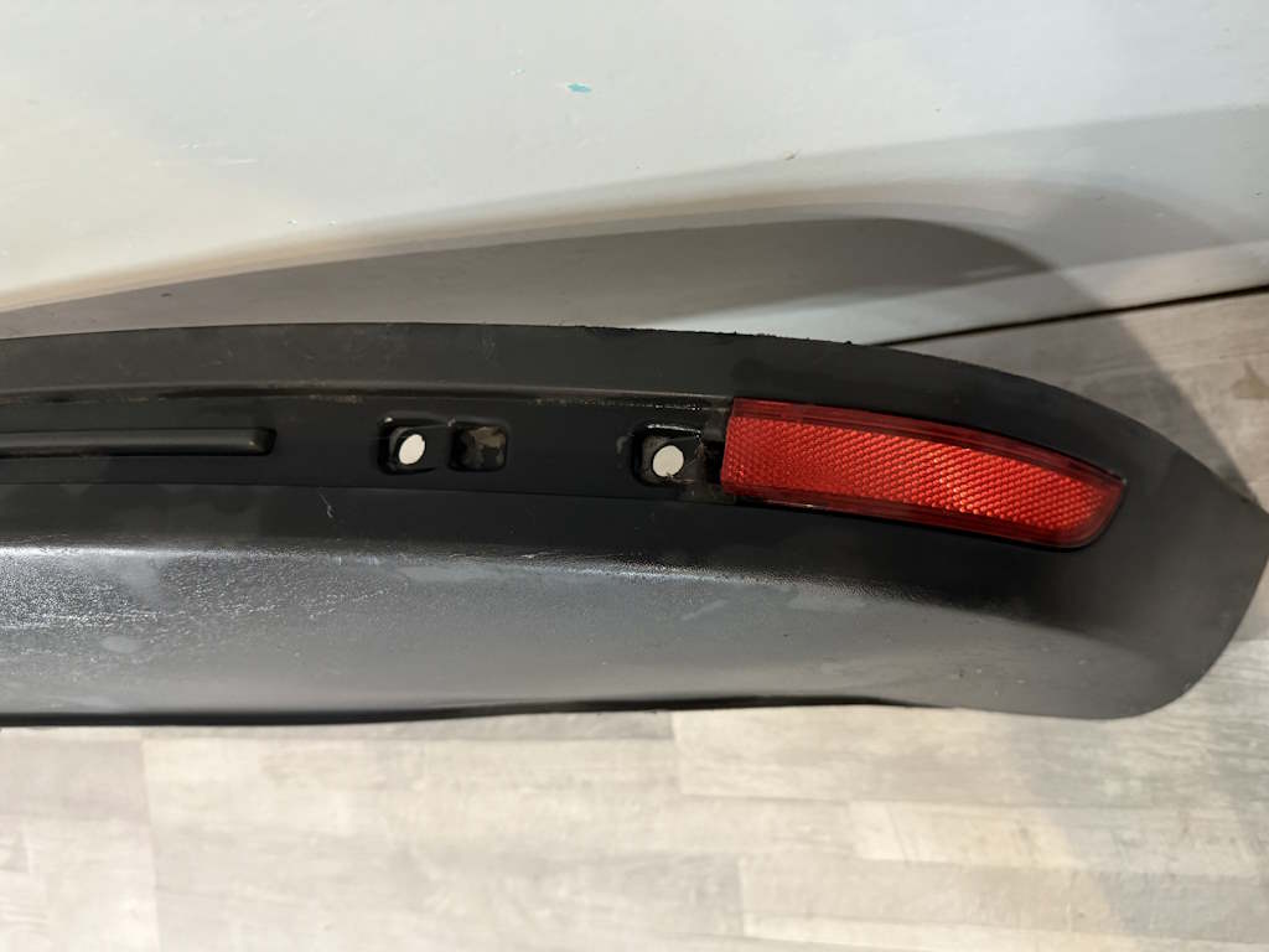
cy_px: 476
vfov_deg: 56.8
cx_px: 634
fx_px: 880
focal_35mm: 24
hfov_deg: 71.6
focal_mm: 6.76
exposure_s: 1/33
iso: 640
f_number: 1.78
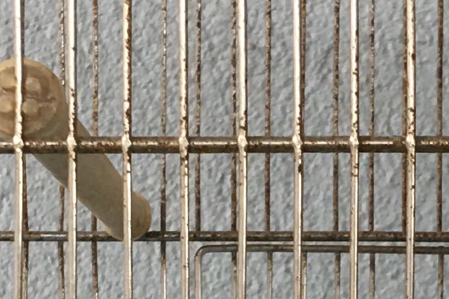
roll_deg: -0.8
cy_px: 416
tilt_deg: +1.0
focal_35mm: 172
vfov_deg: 7.9
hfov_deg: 11.9
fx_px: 2145
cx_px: 383
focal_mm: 4.15
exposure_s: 1/17
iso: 40
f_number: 2.2
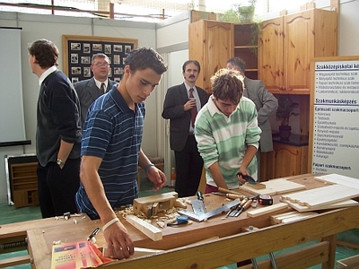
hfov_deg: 54.0
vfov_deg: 41.8
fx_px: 353
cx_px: 180
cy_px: 134
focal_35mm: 34
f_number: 2.7
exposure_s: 1/90
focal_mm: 5.6
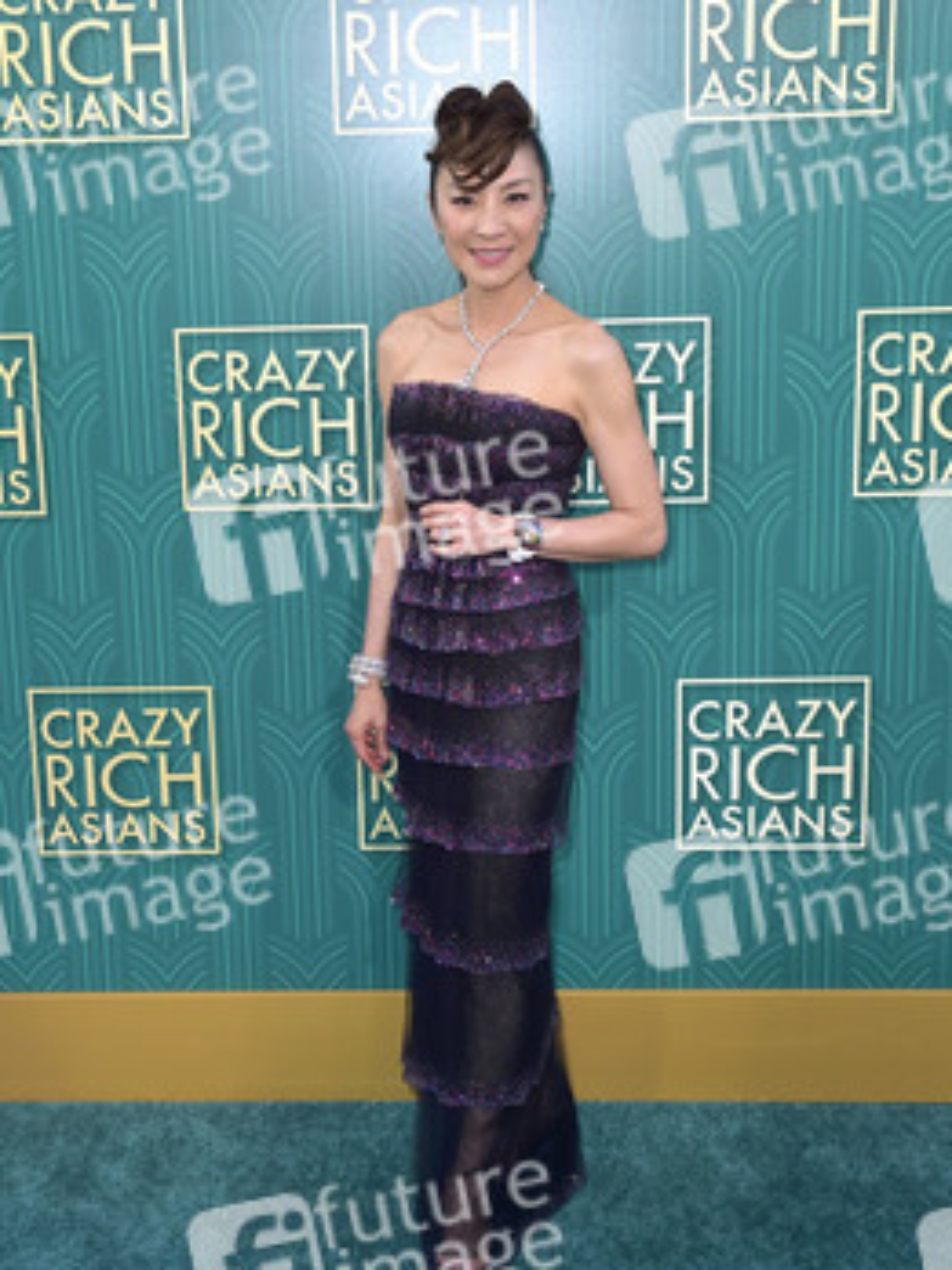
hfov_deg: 34.3
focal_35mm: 42
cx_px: 483
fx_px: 1540
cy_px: 701
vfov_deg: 44.7
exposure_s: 1/250
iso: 400
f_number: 6.3
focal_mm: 38
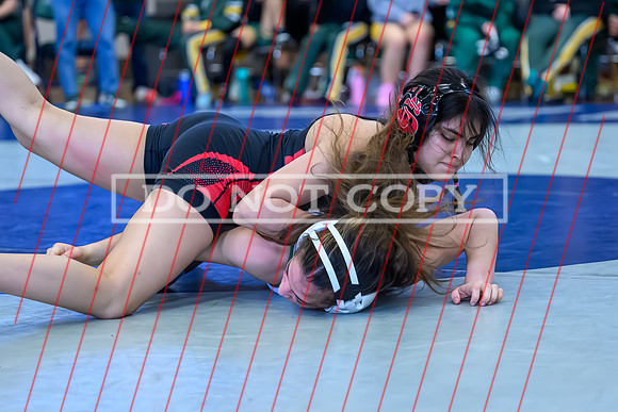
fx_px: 1933
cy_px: 197
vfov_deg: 12.2
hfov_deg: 18.2
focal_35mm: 113
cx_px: 351
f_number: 2.8
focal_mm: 79
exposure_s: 1/640
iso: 6400
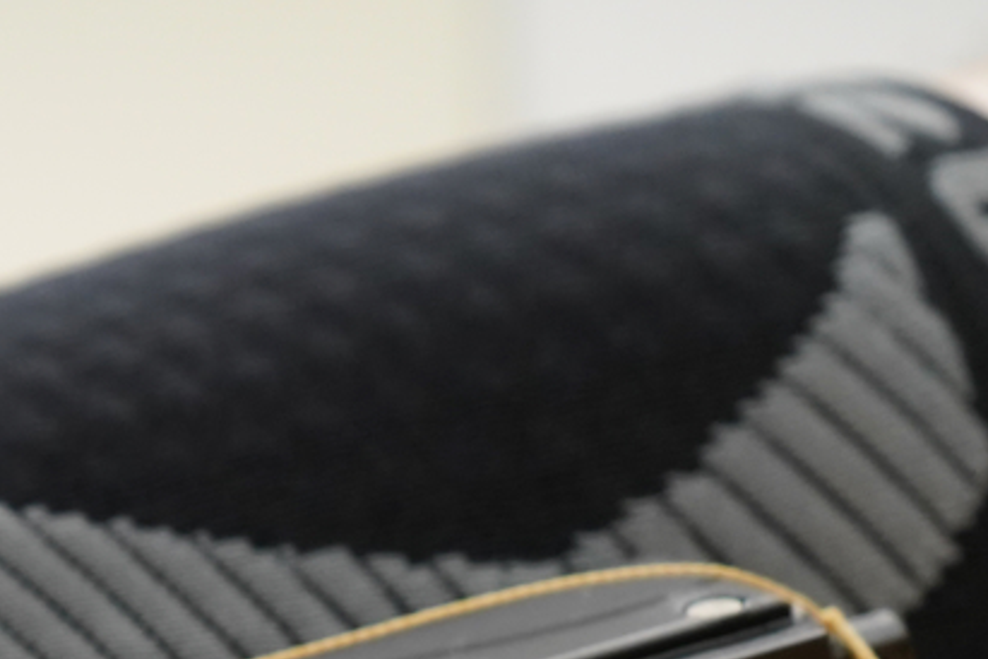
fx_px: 3760
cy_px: 1025
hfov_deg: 14.1
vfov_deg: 9.7
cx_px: -435
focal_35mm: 137
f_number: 4.5
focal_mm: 44
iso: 2000
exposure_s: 1/160
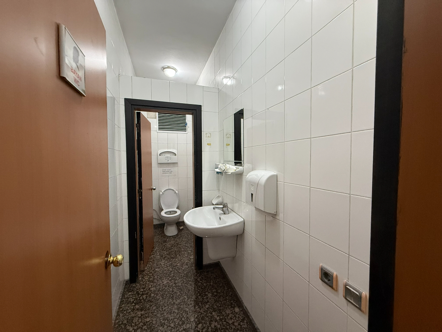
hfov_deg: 102.1
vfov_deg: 85.7
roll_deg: +0.8
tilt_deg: -1.3
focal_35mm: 14
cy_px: 166
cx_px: 221
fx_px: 179
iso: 500
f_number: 2.2
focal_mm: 2.22
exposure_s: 1/50
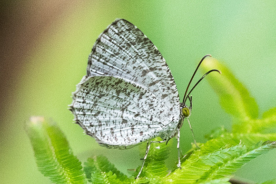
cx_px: 138
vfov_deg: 1.2
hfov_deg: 1.8
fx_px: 8923
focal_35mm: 1165
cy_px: 92
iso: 1000
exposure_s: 1/500
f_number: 5.6
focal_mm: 150
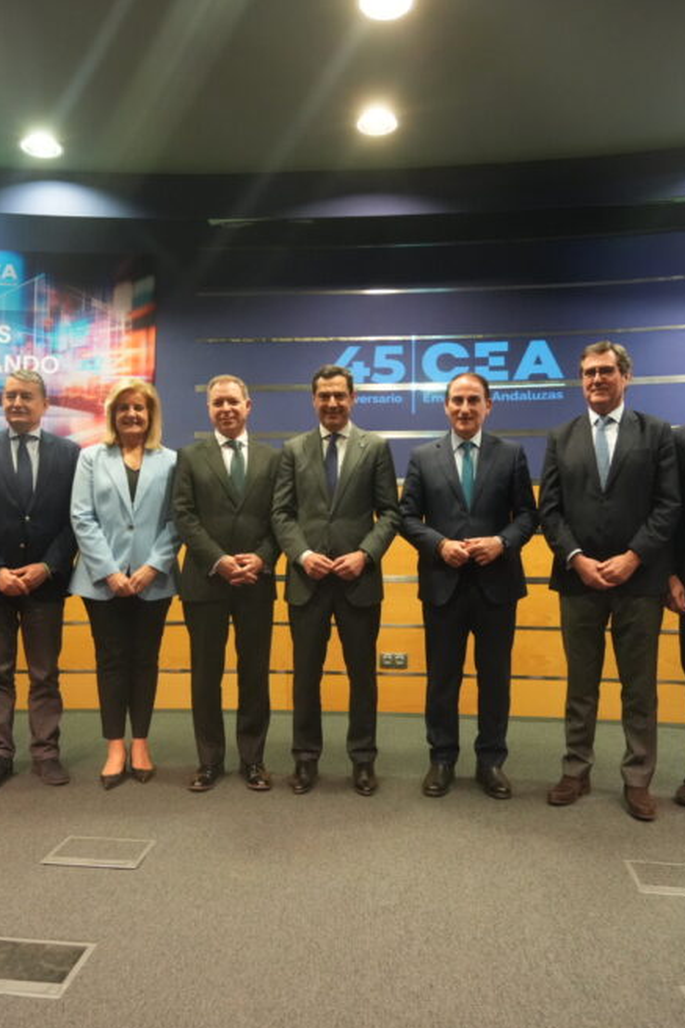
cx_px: 320
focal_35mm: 25
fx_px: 714
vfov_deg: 71.5
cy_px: 520
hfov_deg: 51.2
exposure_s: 1/125
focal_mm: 16
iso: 4000
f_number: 4
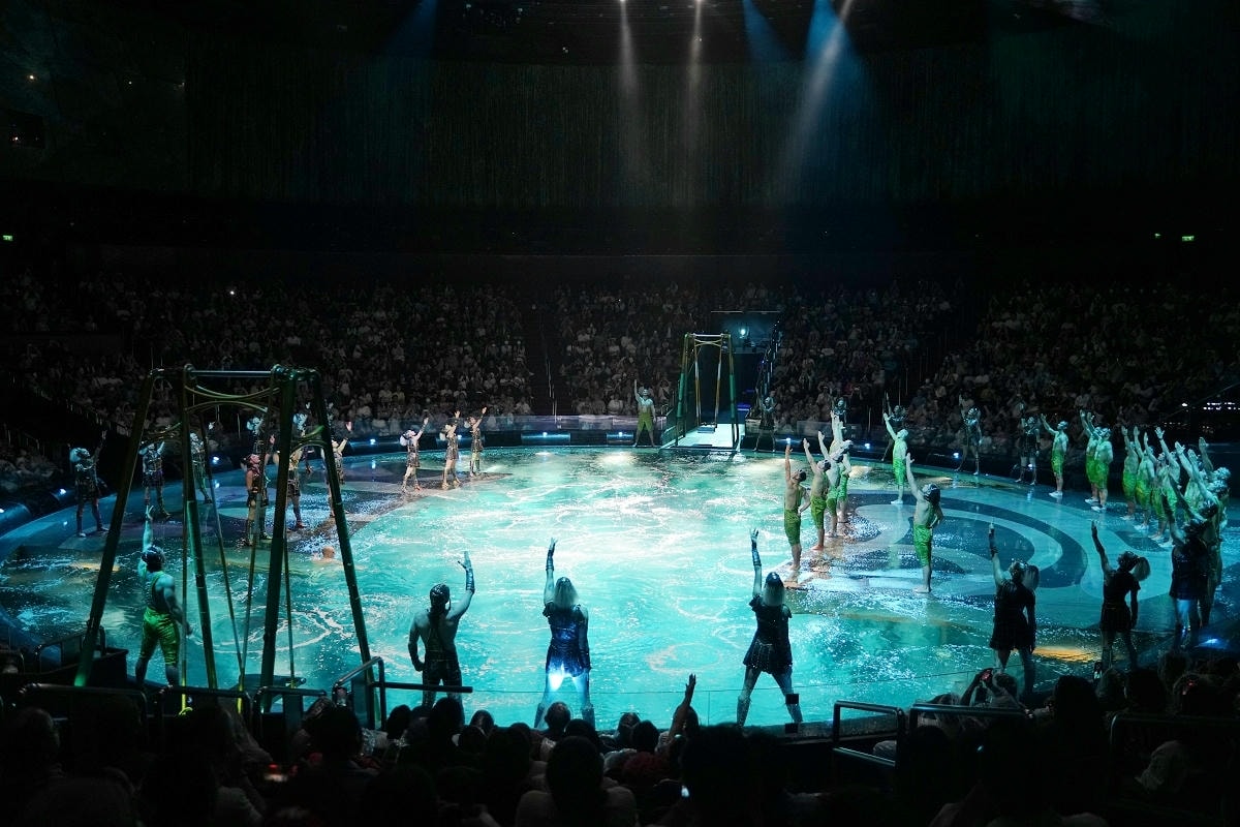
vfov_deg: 46.4
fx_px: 964
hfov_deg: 65.5
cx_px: 620
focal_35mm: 28
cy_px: 414
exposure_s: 1/160
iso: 2500
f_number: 2.8
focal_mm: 28
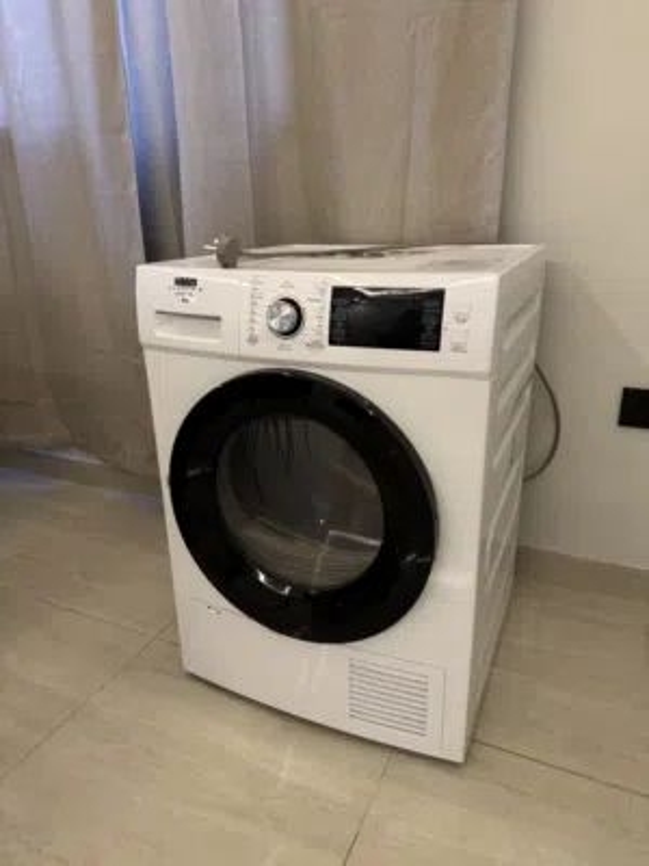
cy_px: 433
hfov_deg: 56.8
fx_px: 600
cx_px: 324
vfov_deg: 71.6
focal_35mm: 24
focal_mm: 6.76
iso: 640
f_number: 1.78
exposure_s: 1/40
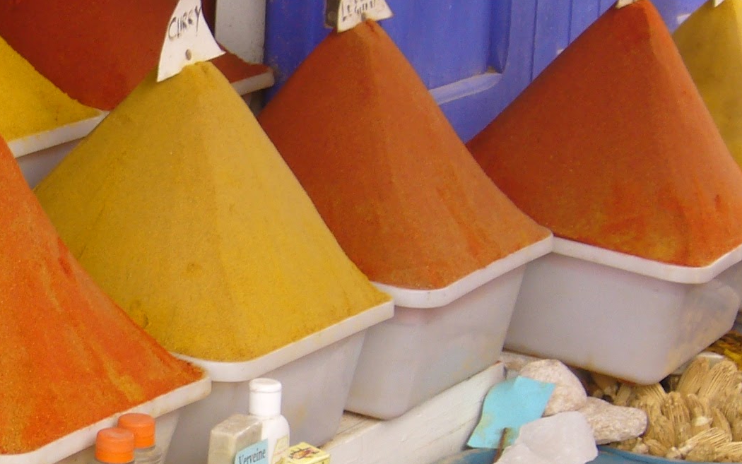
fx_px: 3135
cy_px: 236
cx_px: -20
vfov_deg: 8.5
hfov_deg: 13.3
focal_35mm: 155
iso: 80
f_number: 3.6
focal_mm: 9.9
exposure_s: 1/80
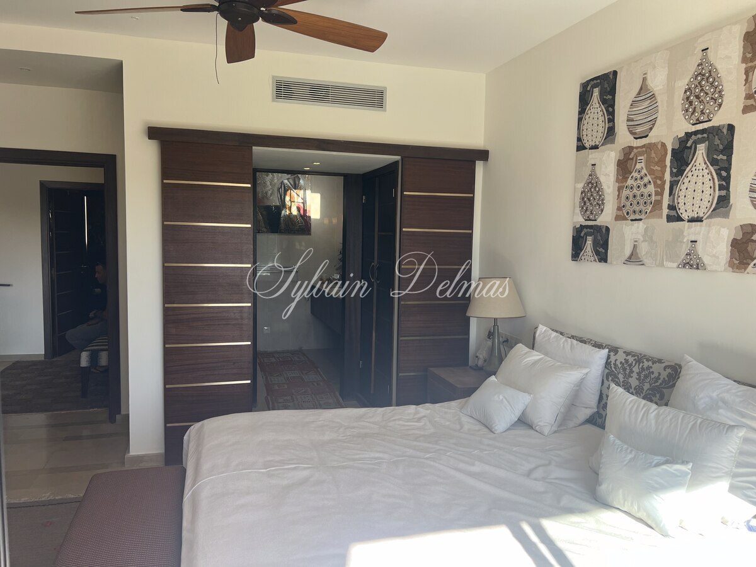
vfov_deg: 53.1
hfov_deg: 67.3
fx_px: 568
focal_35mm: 26
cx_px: 378
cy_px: 284
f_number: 1.5
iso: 50
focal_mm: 5.7
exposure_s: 1/469
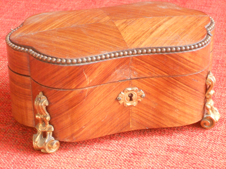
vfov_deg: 13.7
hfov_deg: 18.2
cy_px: 84
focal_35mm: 108
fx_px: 705
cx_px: 113
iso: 400
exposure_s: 1/3
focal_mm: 19.6
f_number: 5.9
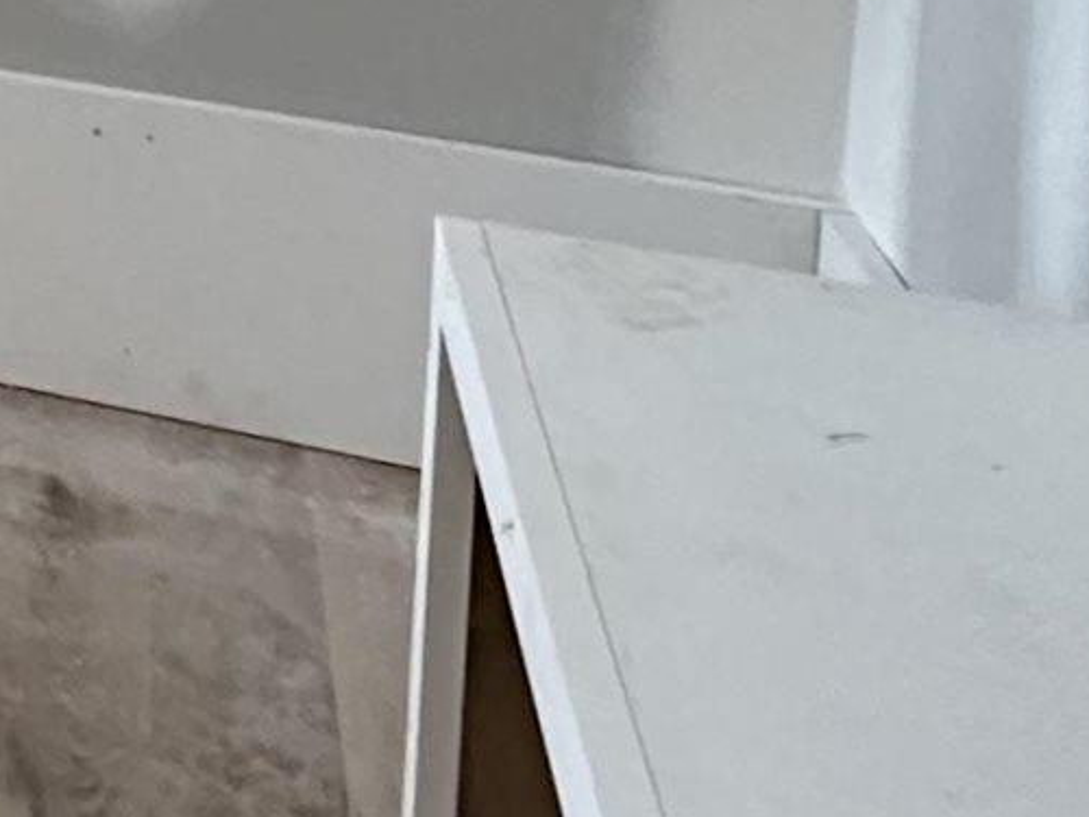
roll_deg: -0.7
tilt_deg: -3.7
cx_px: -1187
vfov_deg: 14.8
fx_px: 2706
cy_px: -697
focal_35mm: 86
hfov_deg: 16.4
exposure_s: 1/60
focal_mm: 2.22
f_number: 2.2
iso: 500
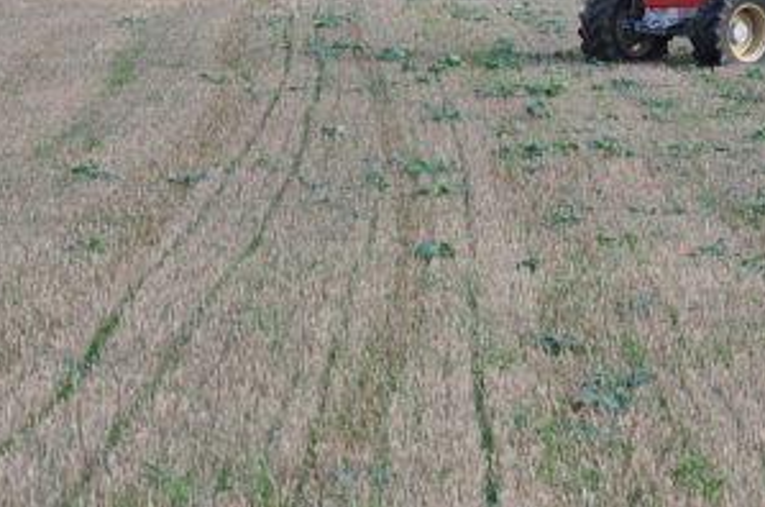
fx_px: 6637
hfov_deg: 6.6
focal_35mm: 313
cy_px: -40
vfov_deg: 4.4
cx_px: 801
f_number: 7.1
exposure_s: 1/250
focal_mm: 78
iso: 200
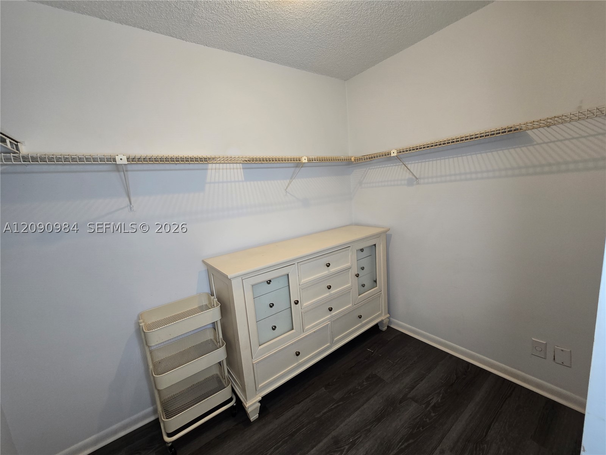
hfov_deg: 106.2
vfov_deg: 89.9
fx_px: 228
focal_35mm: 13
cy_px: 228
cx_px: 303
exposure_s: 1/60
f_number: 2.2
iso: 160
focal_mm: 2.2
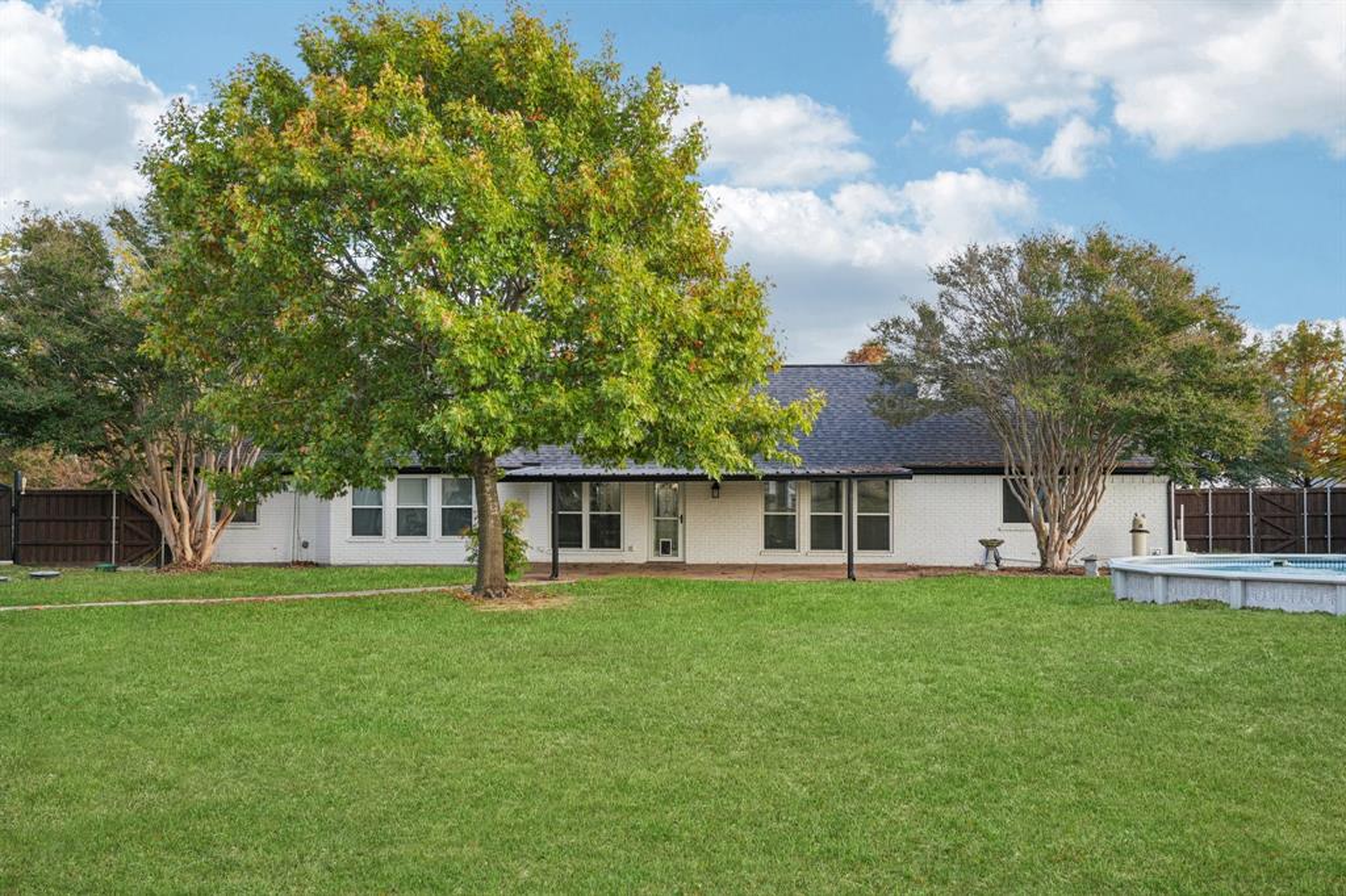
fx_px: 1308
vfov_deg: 37.8
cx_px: 673
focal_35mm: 35
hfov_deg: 54.4
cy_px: 448
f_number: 8
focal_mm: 35
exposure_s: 1/40
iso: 100
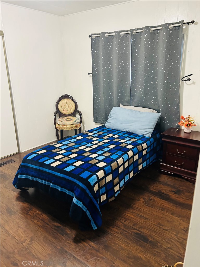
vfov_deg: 67.3
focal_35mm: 26
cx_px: 100
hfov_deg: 53.1
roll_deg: +1.9
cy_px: 134
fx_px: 200
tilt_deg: -17.6
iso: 400
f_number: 1.5
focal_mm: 5.7
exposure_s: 1/40
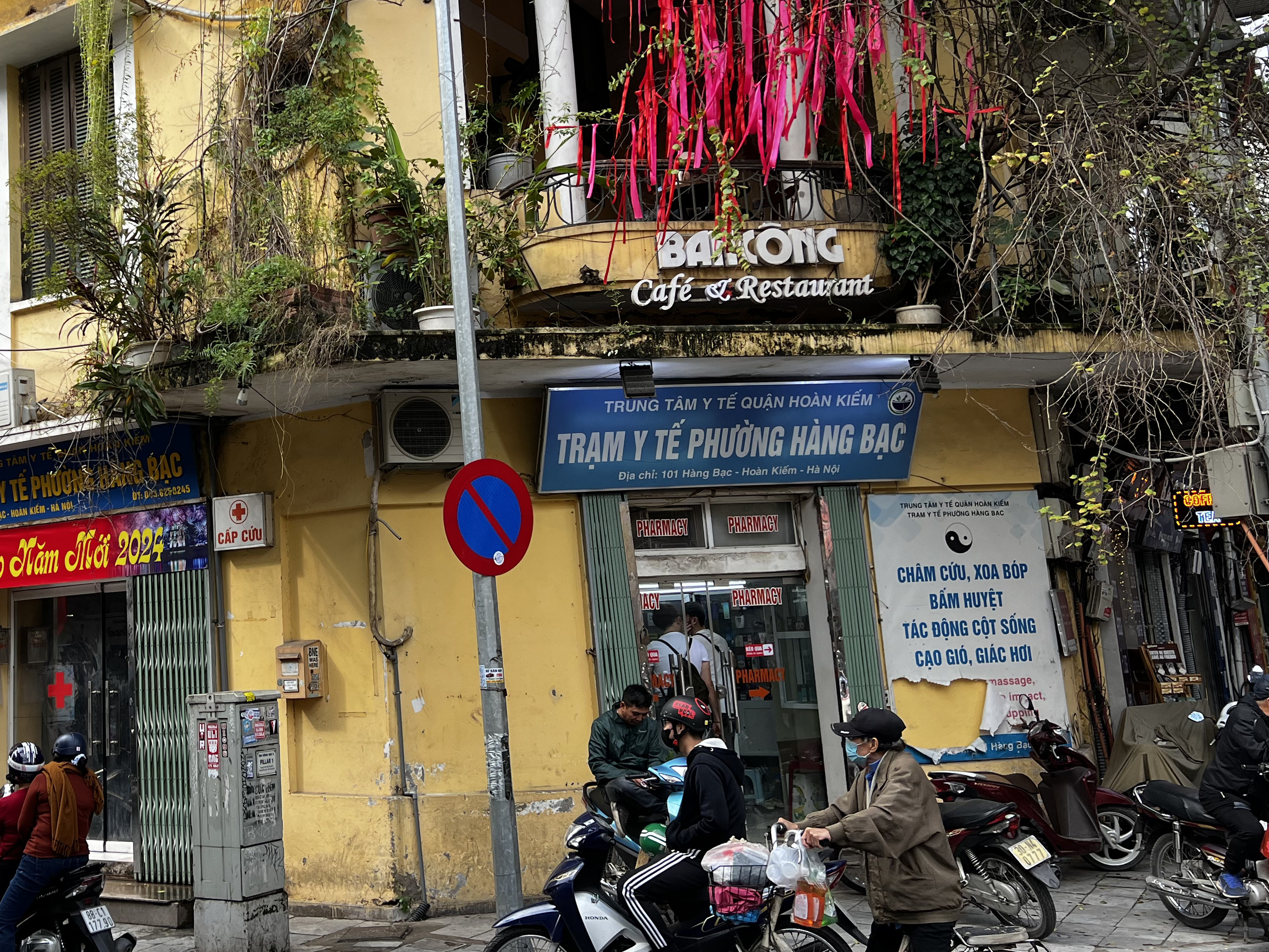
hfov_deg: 45.1
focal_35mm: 40
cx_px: 313
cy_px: 361
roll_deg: +2.6
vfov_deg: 35.8
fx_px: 1466
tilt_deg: +10.9
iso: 50
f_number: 1.5
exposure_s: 1/723
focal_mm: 5.7
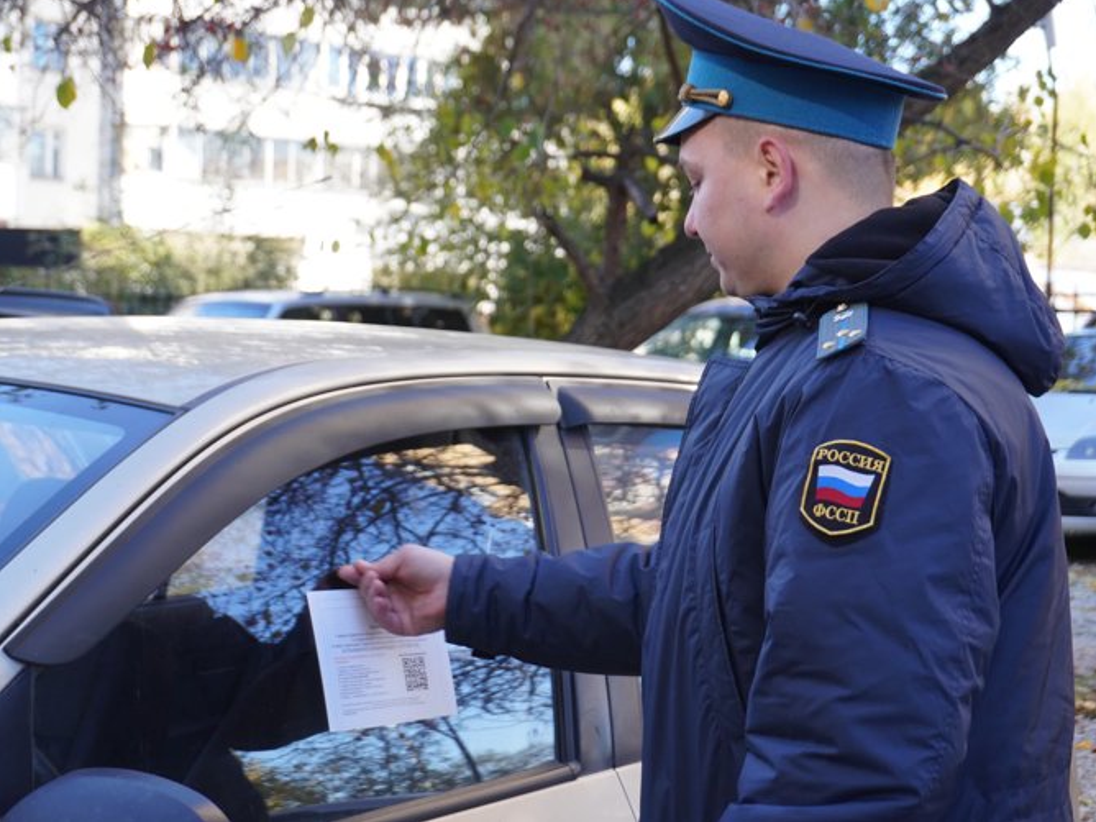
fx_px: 2234
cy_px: 408
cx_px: 543
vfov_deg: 20.9
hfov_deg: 27.6
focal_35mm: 71
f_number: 5.6
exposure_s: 1/80
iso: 160
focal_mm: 43
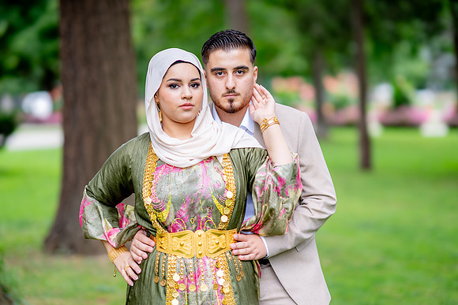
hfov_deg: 23.9
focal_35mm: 85
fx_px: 1082
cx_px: 229
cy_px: 152
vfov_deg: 16.1
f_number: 1.4
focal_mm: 85
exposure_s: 1/1000
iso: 100
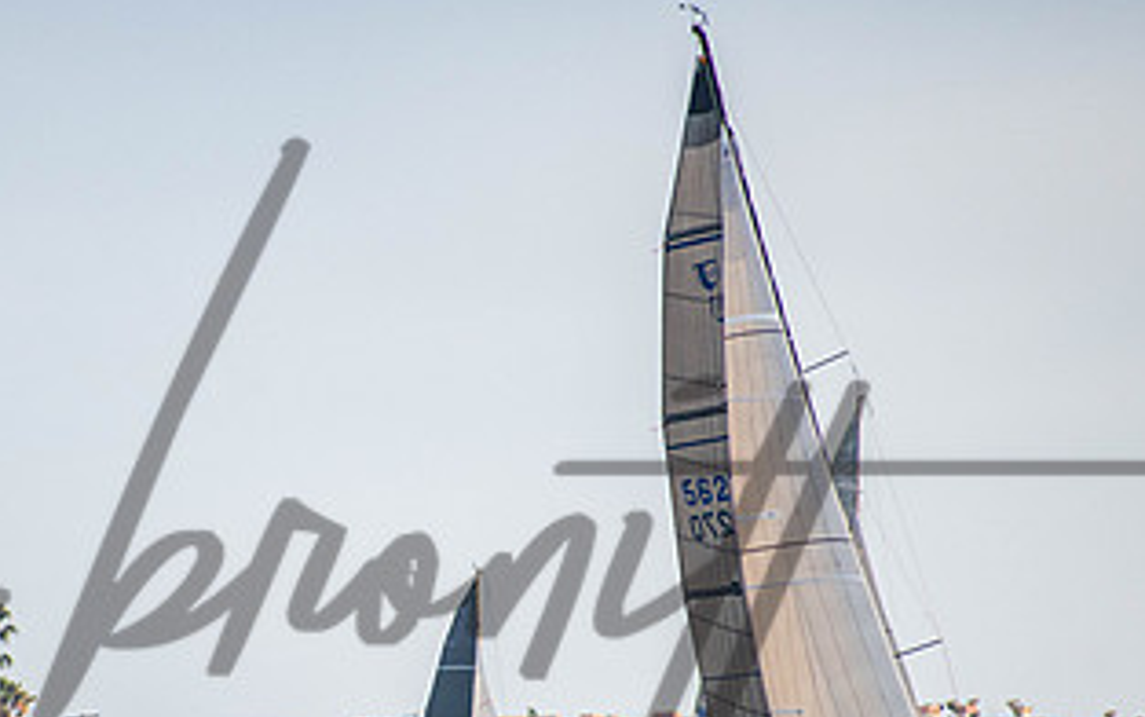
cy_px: 554
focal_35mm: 793
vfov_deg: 1.7
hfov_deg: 2.6
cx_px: 344
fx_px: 24759
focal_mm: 280
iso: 800
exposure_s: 1/250
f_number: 6.3
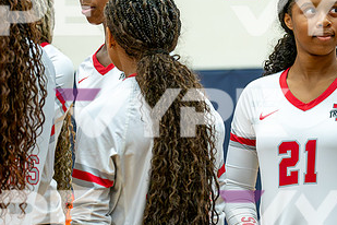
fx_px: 1441
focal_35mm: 154
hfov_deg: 13.3
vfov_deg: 8.9
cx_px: 242
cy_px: 131
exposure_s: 1/800
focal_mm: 63
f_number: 2.8
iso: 4000
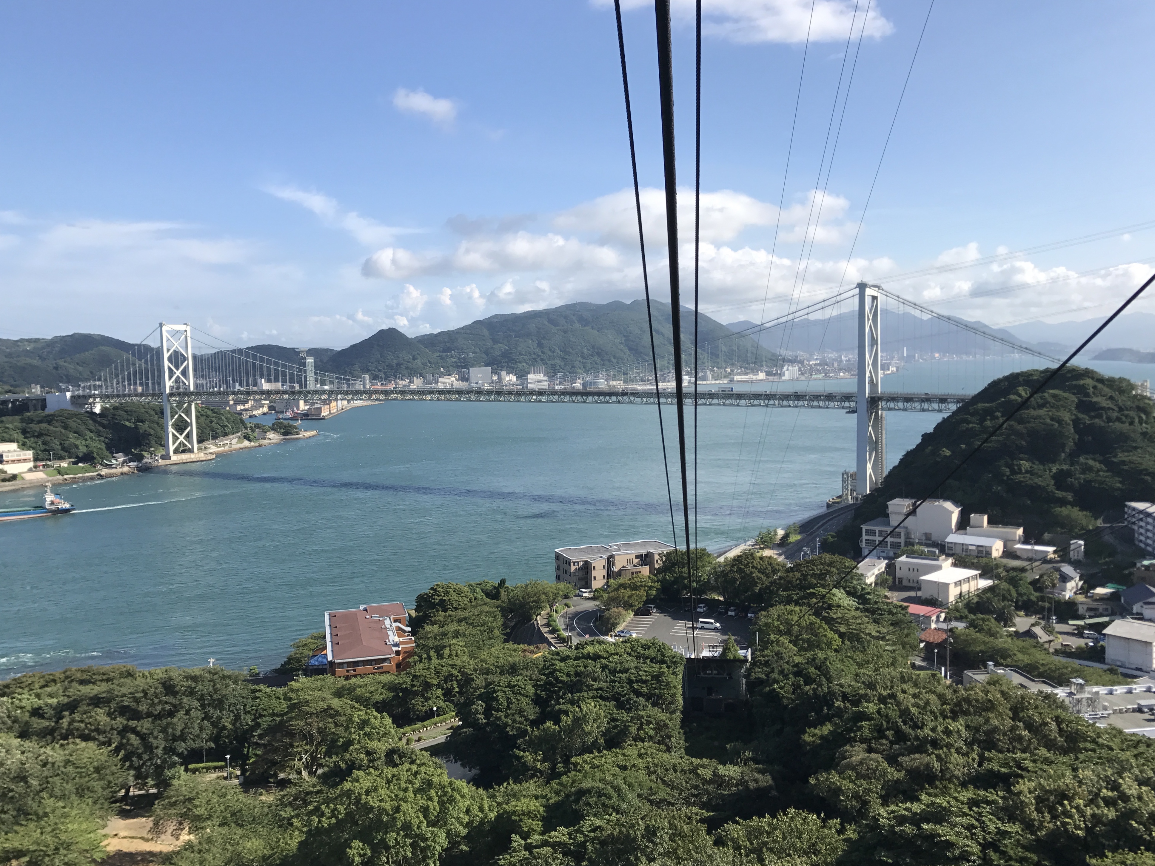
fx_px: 968
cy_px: 444
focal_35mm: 29
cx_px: 563
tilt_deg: -4.0
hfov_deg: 61.7
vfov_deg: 48.2
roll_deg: +1.8
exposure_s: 1/2128
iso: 20
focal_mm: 3.99
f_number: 1.8
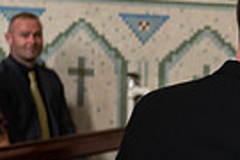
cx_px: 455
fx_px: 1660
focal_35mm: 249
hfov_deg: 7.9
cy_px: 115
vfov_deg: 5.5
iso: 1000
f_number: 3.5
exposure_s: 1/400
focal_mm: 58
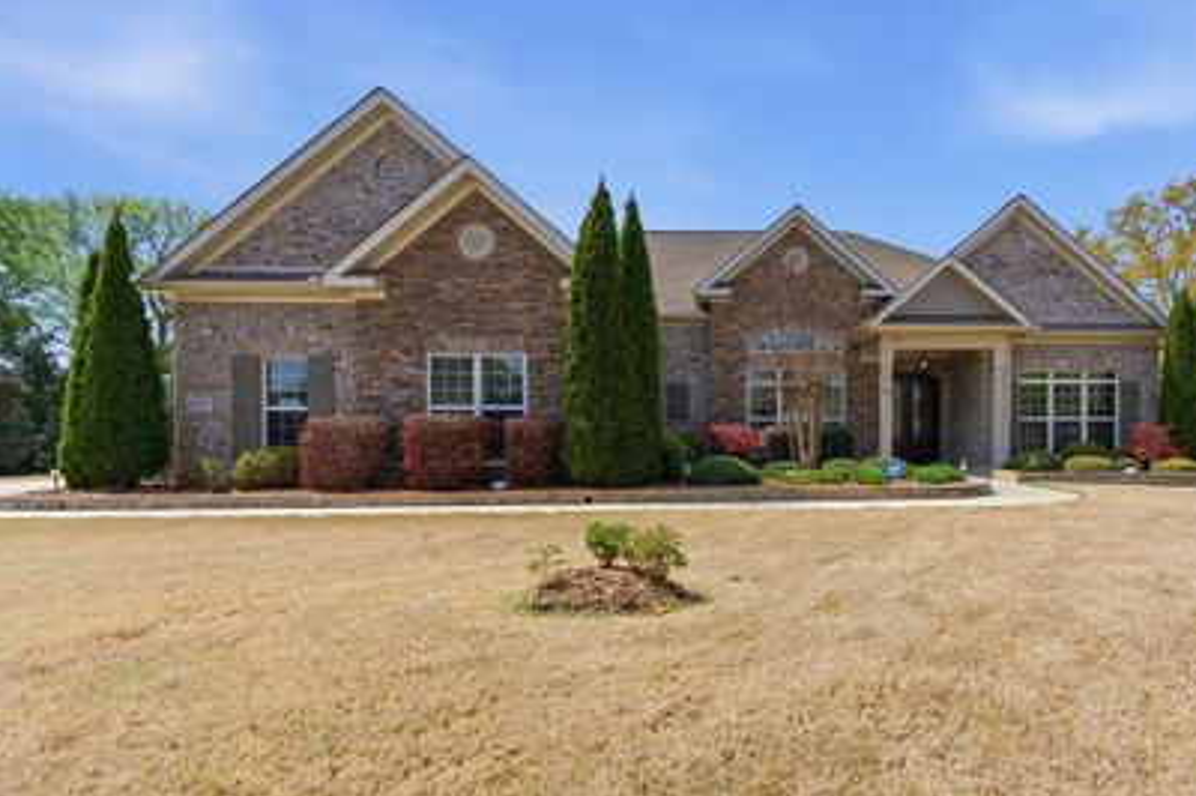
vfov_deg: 61.7
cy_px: 441
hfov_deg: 82.5
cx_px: 745
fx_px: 664
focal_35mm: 20
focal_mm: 16
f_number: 9
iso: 250
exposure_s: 1/8000
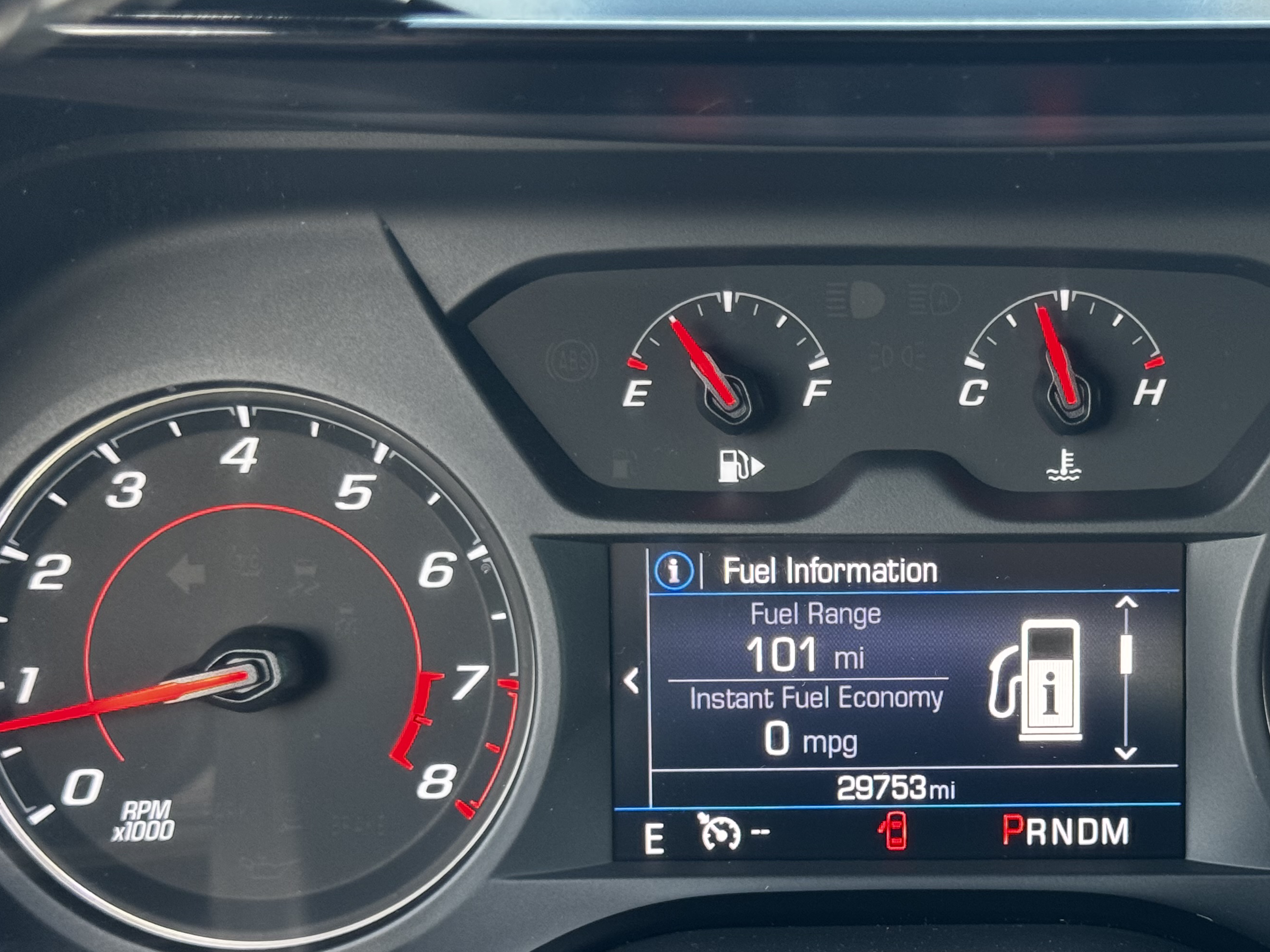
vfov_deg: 20.1
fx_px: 2678
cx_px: 902
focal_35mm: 73
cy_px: 623
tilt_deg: -18.9
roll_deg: -0.2
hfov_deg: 26.4
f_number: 1.78
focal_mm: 6.76
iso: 160
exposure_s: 1/60
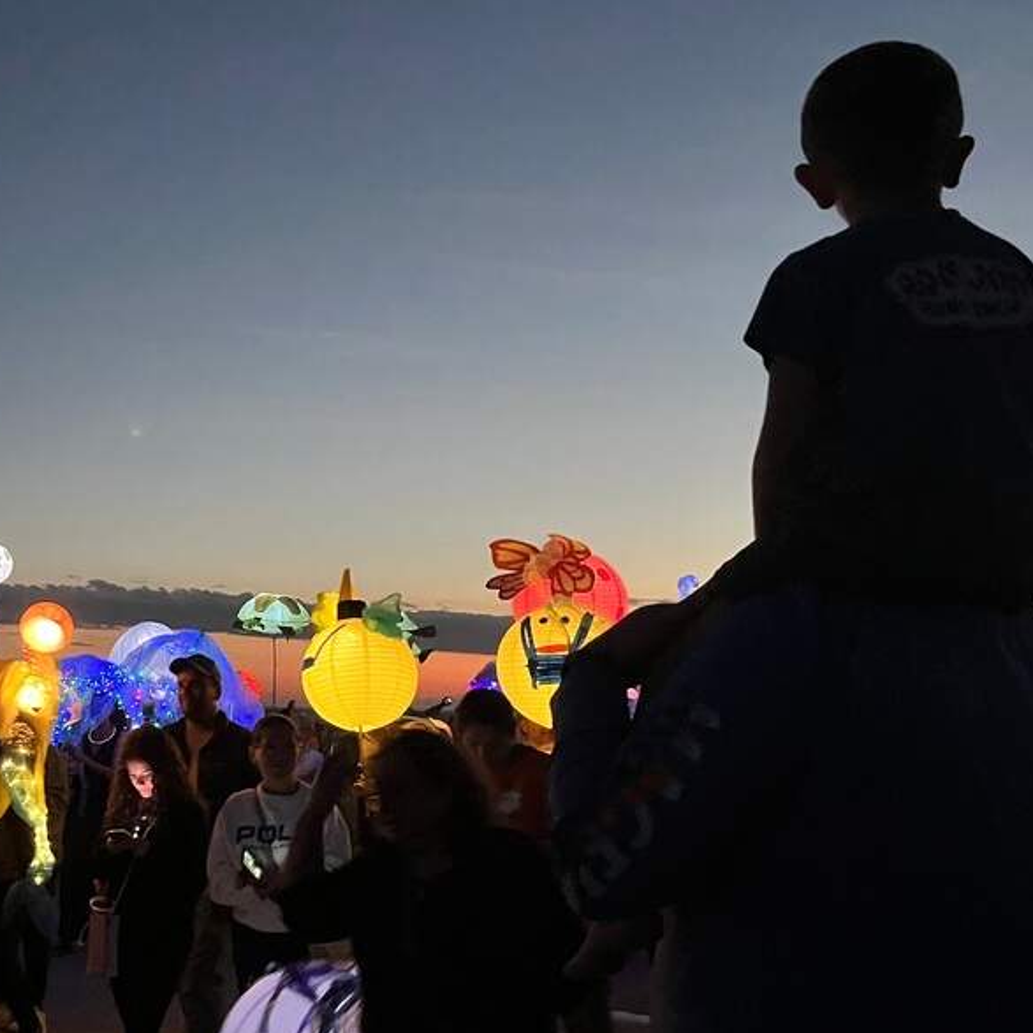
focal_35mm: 47
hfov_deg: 34.1
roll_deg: -0.7
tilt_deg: +6.1
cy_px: 524
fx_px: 1587
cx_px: 100
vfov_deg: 36.1
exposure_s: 1/30
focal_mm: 5.1
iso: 800
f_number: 1.6
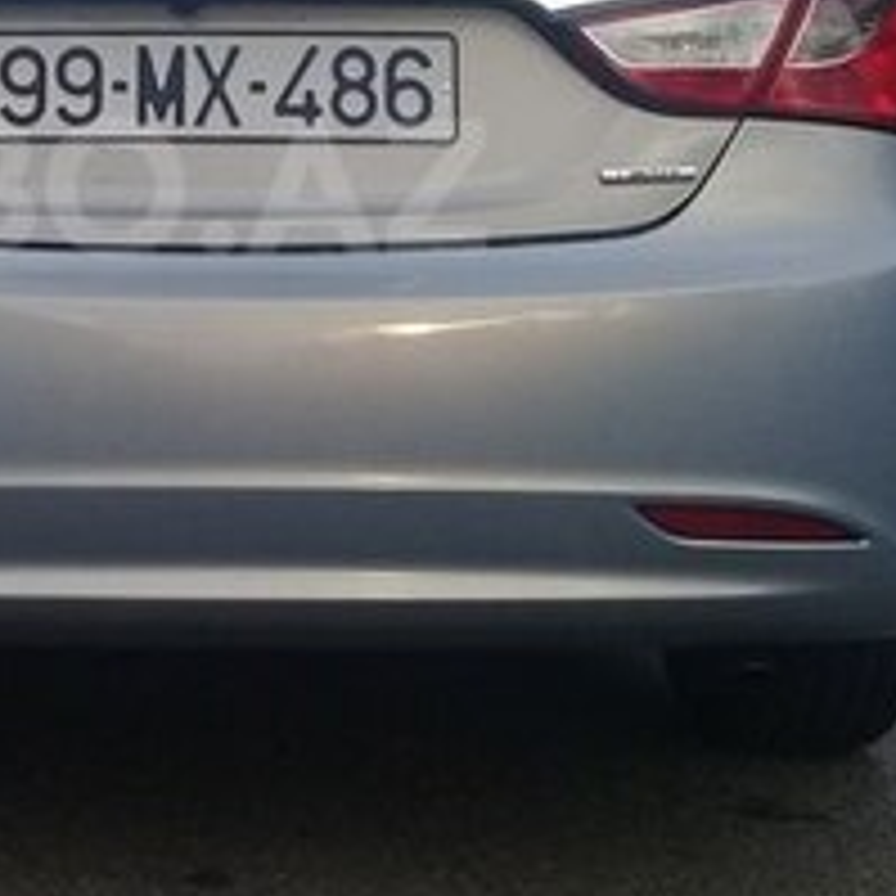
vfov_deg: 18.9
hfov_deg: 18.6
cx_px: 27
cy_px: 187
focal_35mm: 91
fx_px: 2665
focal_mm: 3.3
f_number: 2.2
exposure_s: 1/262
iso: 50
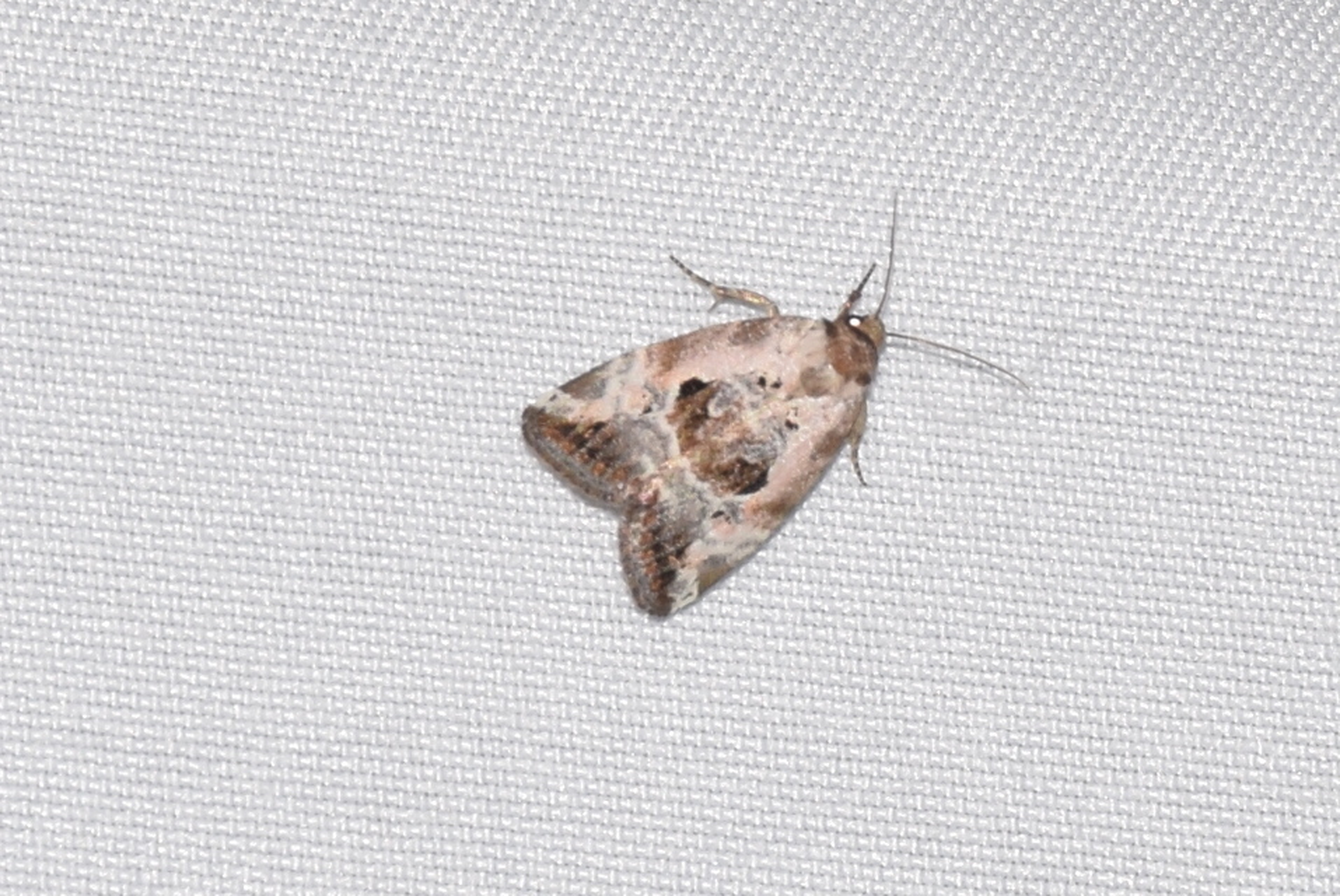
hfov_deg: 9.8
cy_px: 448
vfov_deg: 6.6
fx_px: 7824
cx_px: 670
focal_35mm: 210
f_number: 13
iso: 100
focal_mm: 140
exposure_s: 1/160
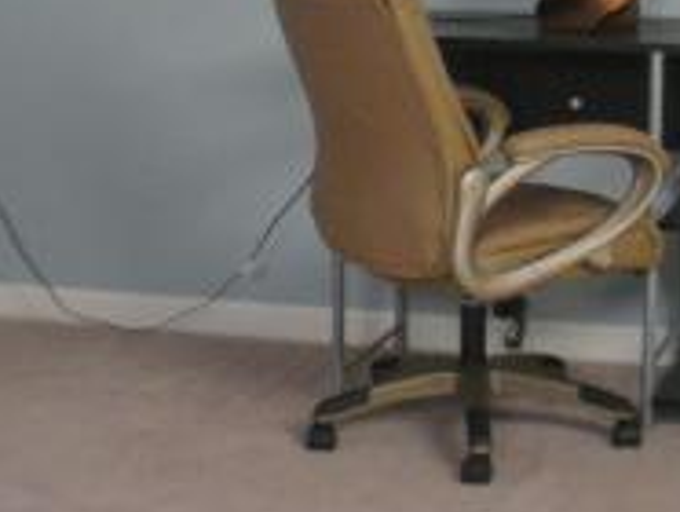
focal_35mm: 109
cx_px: 351
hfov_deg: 18.0
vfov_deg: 13.4
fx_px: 2144
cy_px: -7
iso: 334
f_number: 3.5
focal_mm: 6.3
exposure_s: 1/61.3
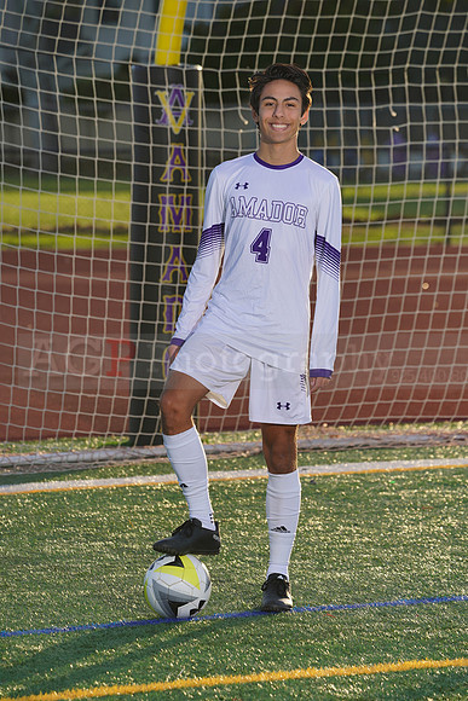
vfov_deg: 8.8
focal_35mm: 235
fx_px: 4579
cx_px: 234
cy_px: 350
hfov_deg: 5.9
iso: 100
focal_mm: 235
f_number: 8
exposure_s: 1/200
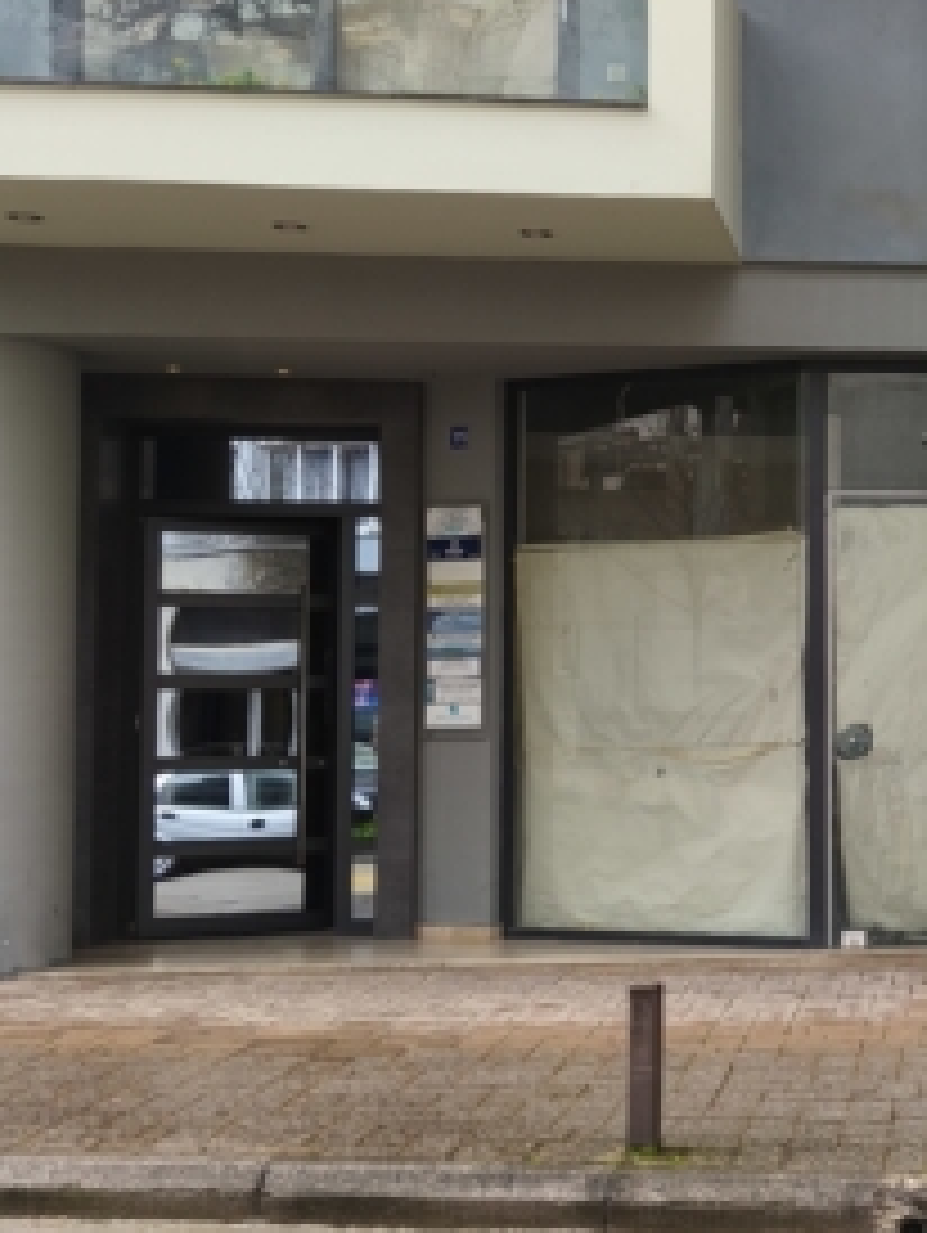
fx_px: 1747
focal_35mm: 49
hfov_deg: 25.0
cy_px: 585
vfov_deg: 38.9
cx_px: 1260
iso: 80
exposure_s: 1/317
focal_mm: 5.35
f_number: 1.7
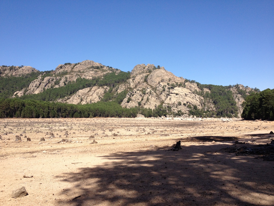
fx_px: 277
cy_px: 103
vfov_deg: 40.7
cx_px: 137
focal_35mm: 35
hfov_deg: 52.6
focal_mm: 4.28
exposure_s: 1/1672
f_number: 2.4
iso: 64
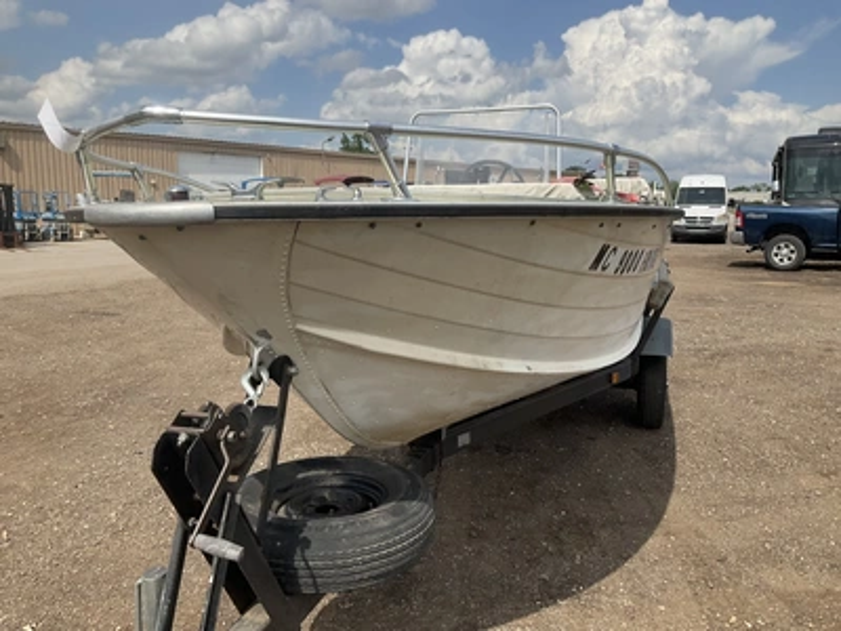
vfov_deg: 48.2
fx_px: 705
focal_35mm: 29
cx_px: 420
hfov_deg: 61.7
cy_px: 316
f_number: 1.8
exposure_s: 1/1984
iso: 25
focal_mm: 3
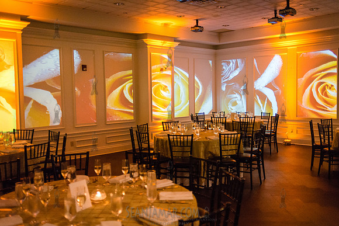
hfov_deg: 53.2
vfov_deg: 37.0
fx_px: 338
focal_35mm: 36
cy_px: 113
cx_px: 170
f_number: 2
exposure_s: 1/400
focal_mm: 35
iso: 4000
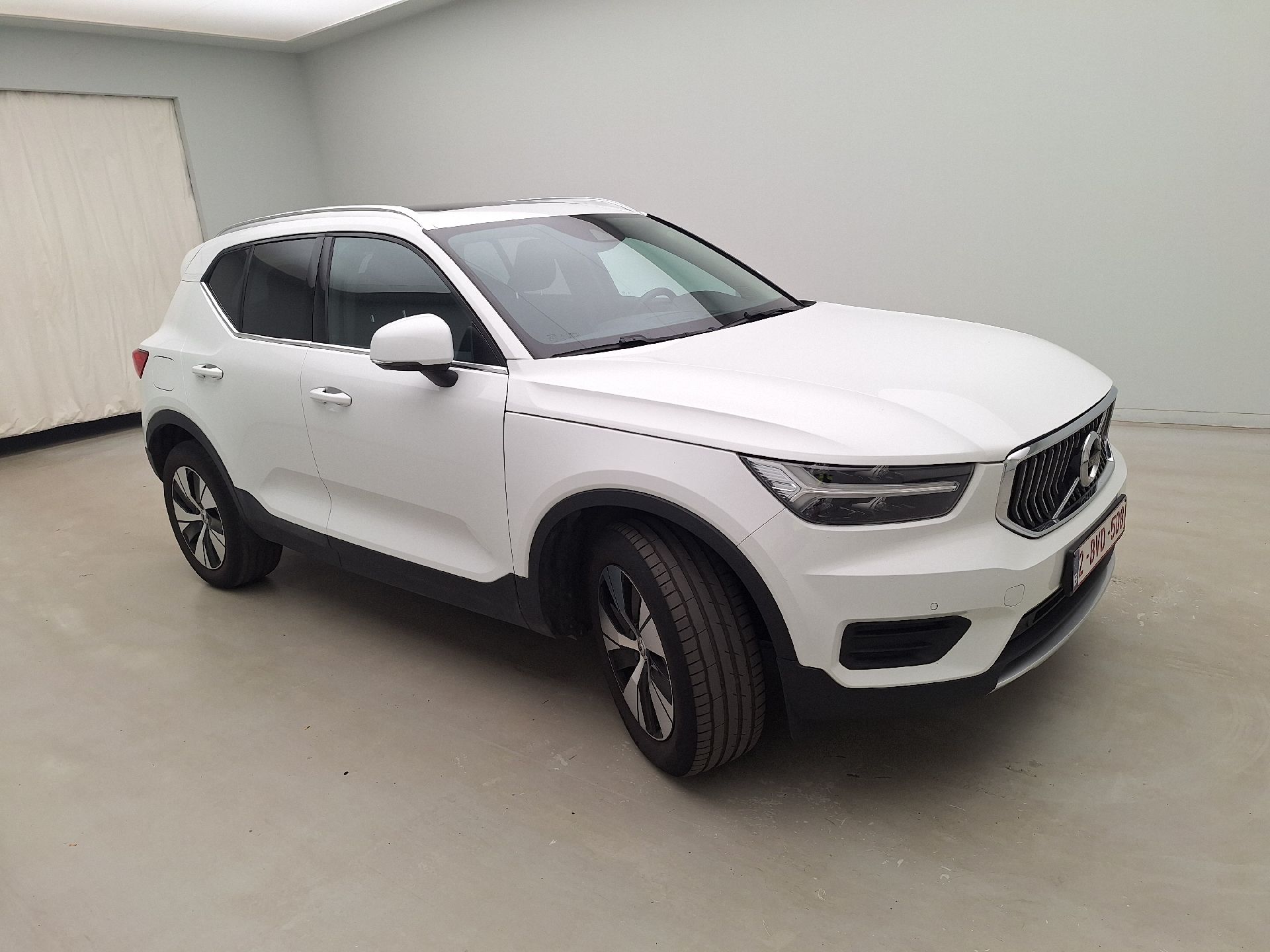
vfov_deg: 58.9
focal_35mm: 23
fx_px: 844
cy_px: 476
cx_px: 635
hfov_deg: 73.9
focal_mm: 5.54
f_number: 1.8
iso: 40
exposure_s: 1/131
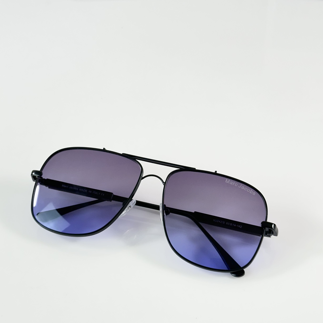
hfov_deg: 24.7
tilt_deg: -45.0
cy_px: 193
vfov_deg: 24.6
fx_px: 739
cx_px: 150
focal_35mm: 70
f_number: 1.78
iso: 64
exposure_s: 1/100
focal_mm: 6.86
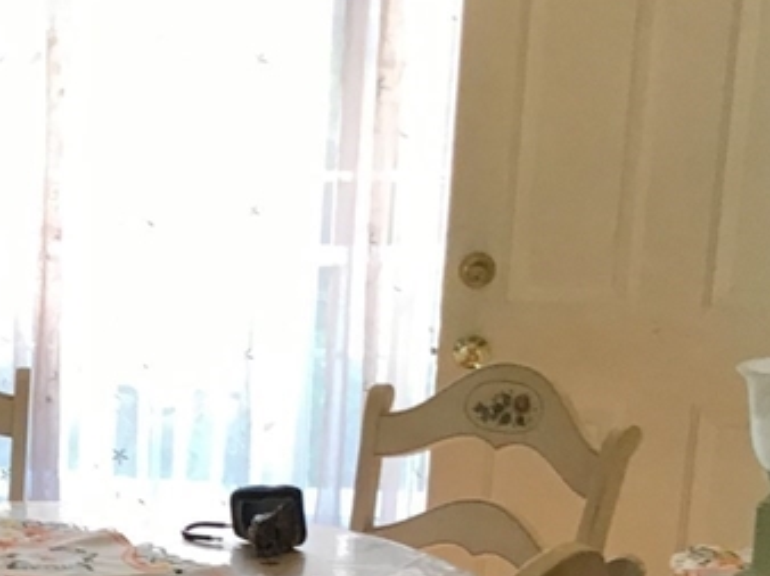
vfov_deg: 15.2
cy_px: 681
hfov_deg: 19.9
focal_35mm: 94
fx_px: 2089
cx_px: -100
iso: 25
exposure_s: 1/30
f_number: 2.4
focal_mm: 3.3
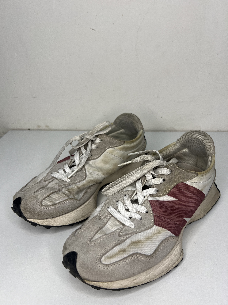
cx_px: 114
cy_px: 152
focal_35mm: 26
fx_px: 228
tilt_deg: -28.8
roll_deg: +1.3
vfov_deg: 67.3
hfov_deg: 53.1
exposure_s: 1/287
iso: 40
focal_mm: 5.7
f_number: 1.5
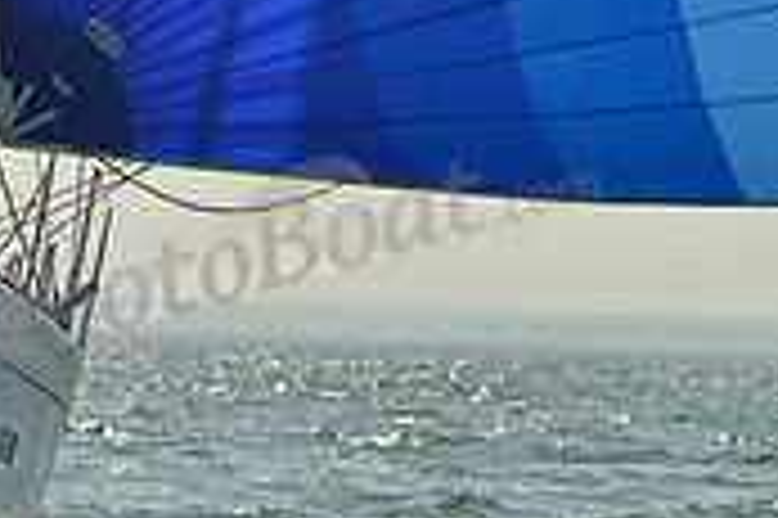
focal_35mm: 537
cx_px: -261
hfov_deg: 3.8
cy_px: 79
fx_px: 11594
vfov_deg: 2.6
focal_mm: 160
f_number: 9
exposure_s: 1/1250
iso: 200
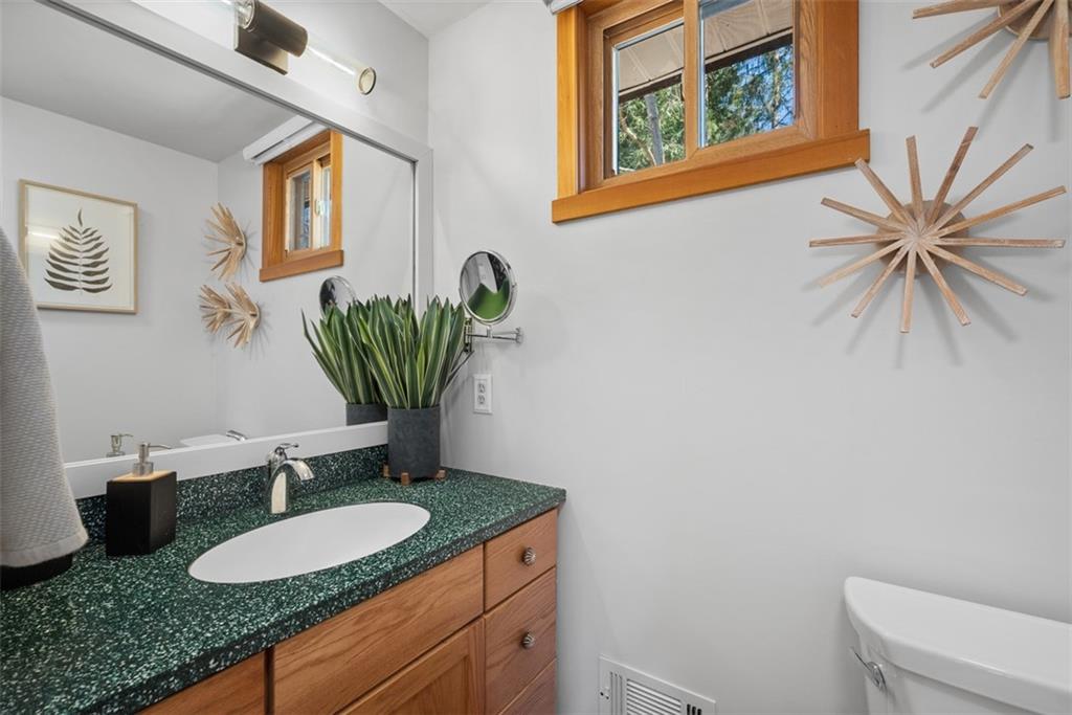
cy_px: 358
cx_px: 536
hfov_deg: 98.5
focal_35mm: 16
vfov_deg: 75.5
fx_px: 462
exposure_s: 2.5
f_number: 8
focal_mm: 15.5
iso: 400
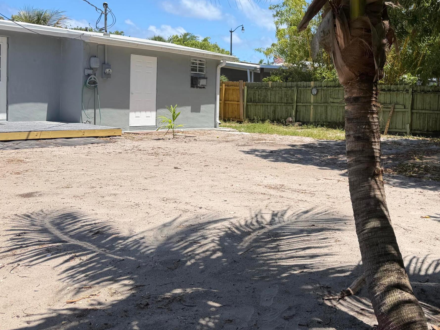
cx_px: 337
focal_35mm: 39
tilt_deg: -2.4
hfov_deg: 45.9
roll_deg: -1.2
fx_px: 496
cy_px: 115
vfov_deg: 36.5
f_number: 1.78
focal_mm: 6.76
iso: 80
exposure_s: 1/3425
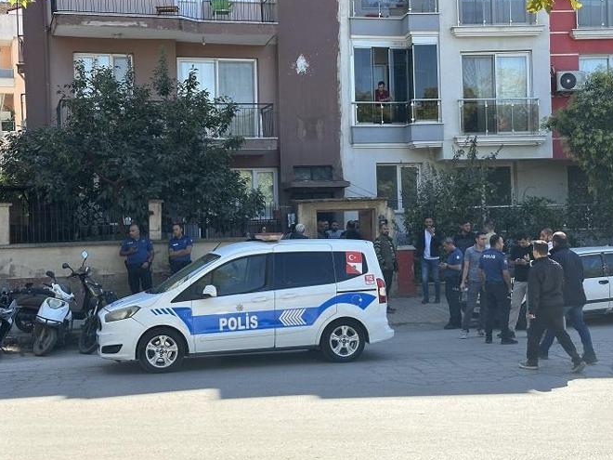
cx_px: 311
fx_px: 992
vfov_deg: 26.1
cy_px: 203
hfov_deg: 34.3
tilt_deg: +1.1
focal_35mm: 56
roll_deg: +1.6
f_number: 1.78
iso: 64
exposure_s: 1/911
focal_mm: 6.86
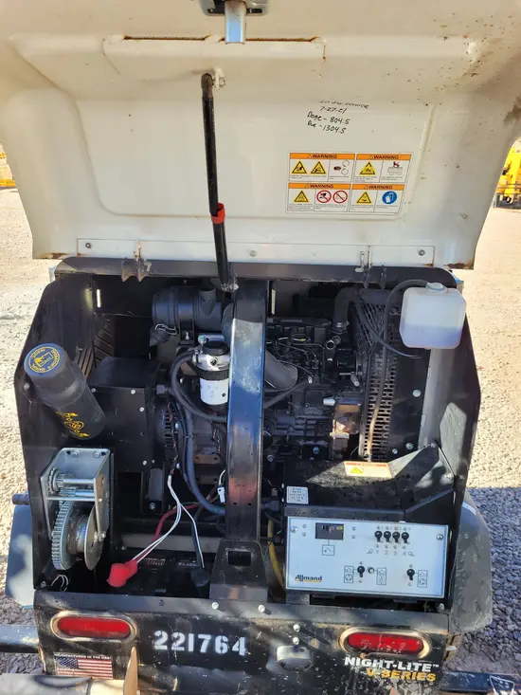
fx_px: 522
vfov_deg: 67.3
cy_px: 348
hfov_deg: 53.1
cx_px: 260
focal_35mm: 26
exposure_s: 1/394
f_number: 1.8
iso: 40
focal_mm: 5.4
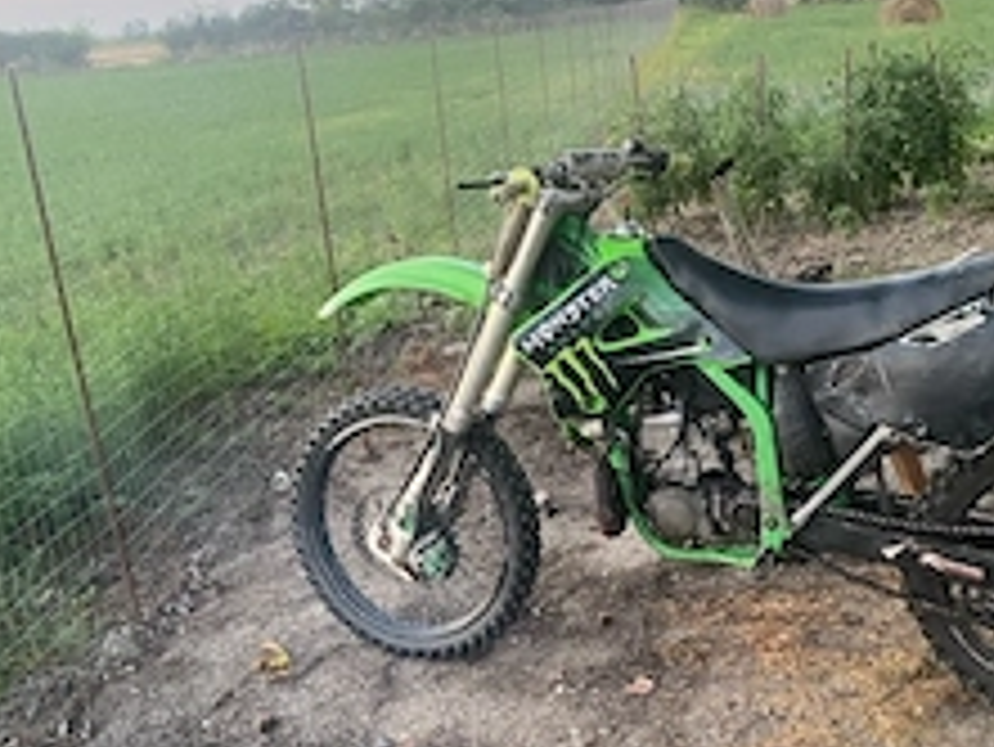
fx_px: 1350
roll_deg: +5.7
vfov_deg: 30.5
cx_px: 603
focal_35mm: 47
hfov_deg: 40.2
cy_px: 549
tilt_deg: -21.5
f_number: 1.8
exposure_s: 1/60
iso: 320
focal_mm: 4.25
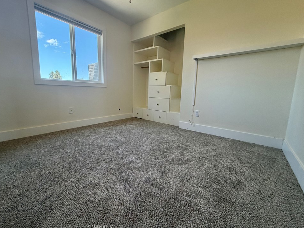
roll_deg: -1.0
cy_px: 110
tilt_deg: -9.1
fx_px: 132
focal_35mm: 15
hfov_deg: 98.1
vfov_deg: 81.7
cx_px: 143
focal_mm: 2.22
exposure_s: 1/120
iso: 200
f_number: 2.2
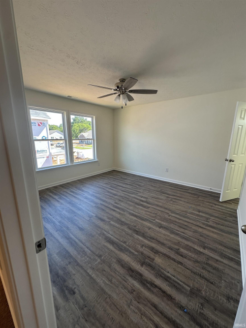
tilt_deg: -11.9
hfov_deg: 85.7
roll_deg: -1.9
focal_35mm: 14
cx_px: 123
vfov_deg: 102.1
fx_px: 133
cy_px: 164
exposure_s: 1/120
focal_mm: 2.22
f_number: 2.2
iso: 64
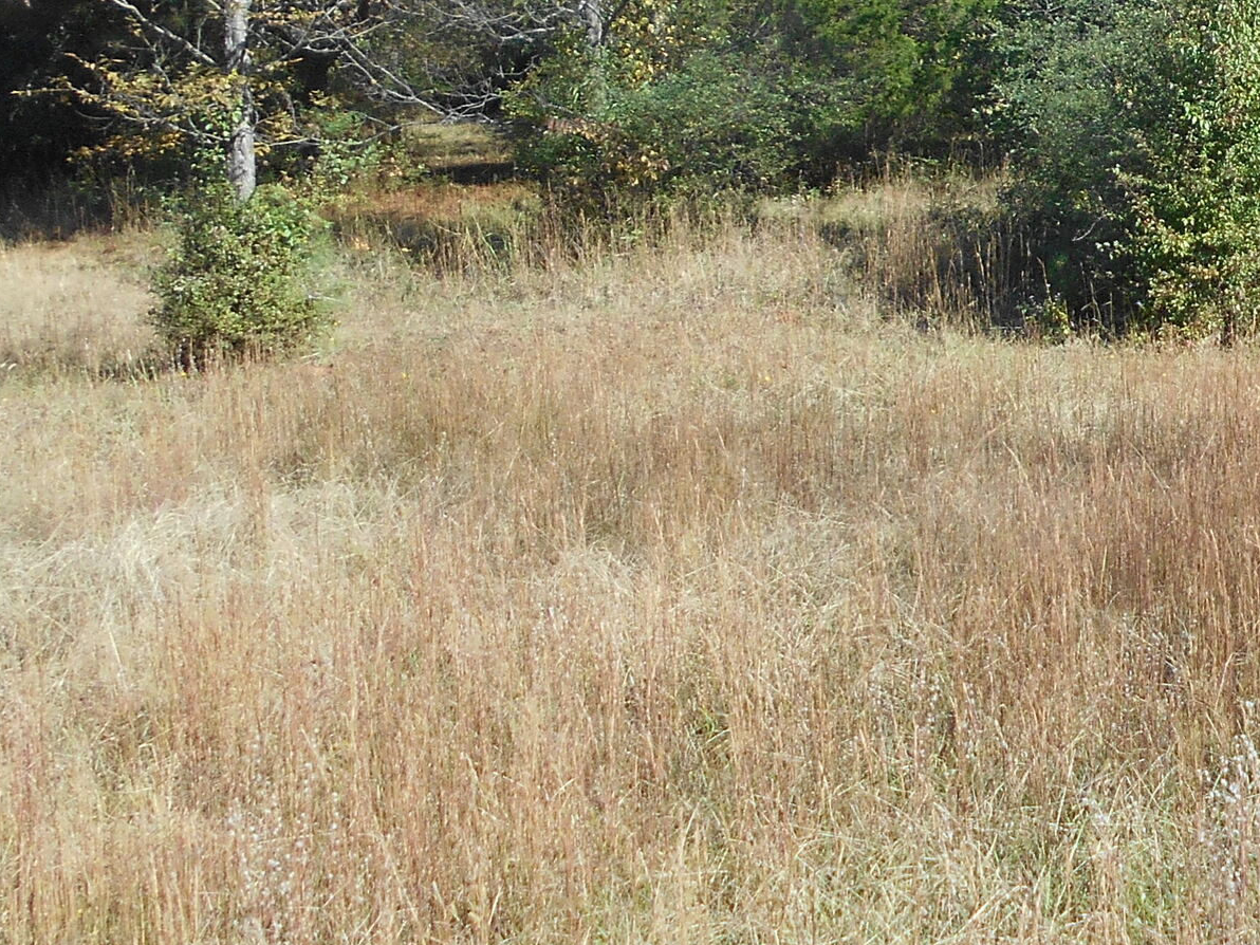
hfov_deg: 27.5
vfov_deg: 21.6
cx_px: 1213
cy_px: 186
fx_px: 2439
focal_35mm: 67
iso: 80
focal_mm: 4.6
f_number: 3.2
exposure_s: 1/400
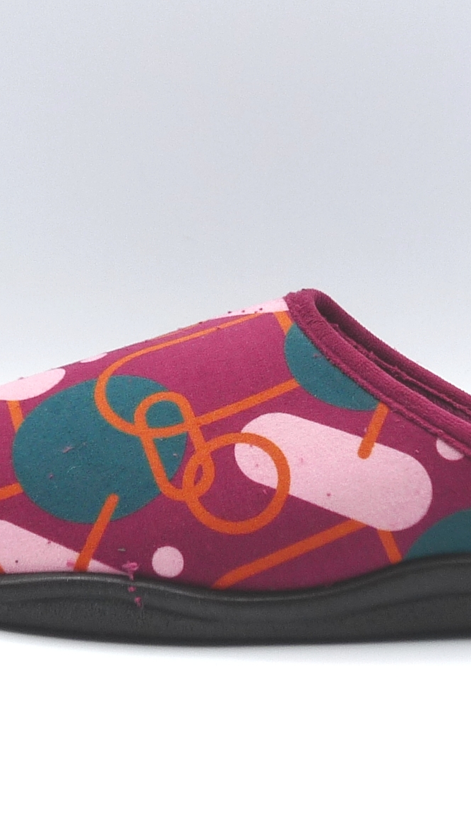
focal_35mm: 75
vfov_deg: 28.2
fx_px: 1664
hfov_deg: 16.1
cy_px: 423
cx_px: 306
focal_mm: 5.1
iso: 100
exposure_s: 1/250
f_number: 4
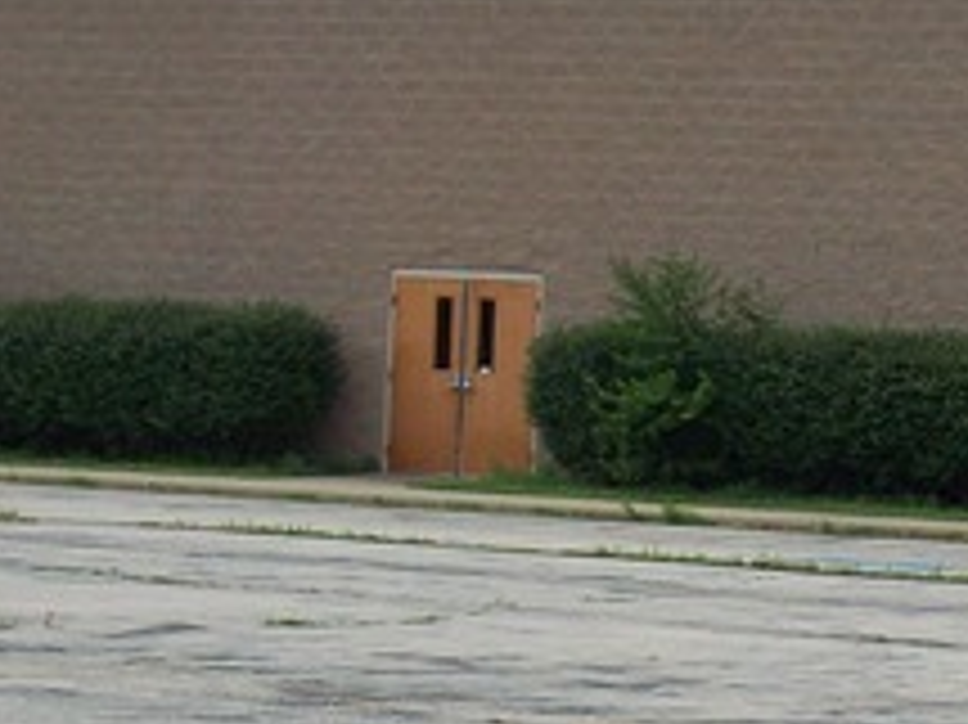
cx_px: 1216
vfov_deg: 9.4
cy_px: 553
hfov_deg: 12.2
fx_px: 4416
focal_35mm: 158
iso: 80
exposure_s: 1/735
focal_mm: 8.8
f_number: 3.6
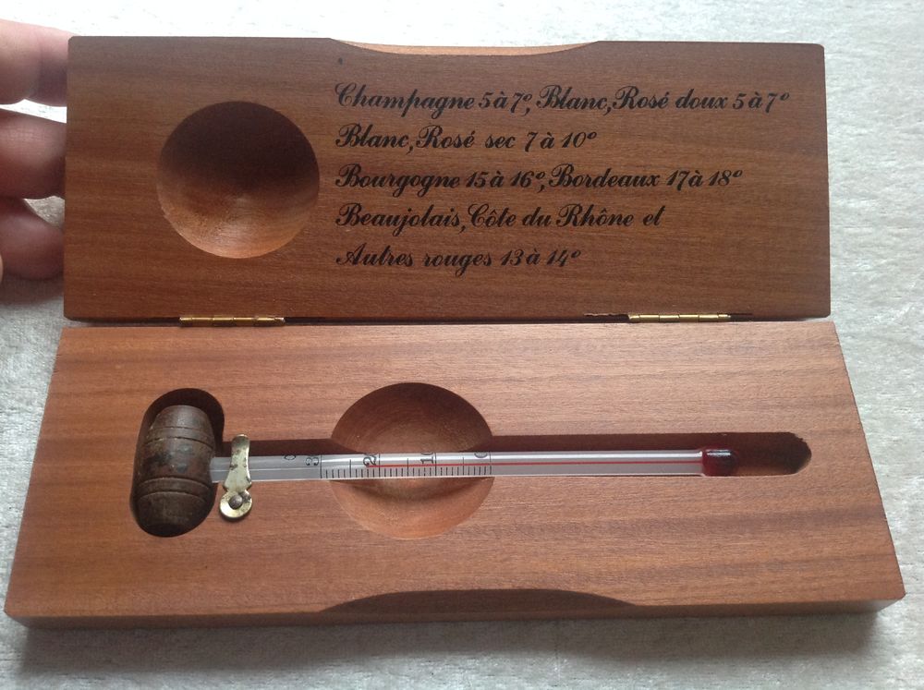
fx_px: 933
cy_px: 345
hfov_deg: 52.7
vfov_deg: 40.6
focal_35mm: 35
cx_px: 462
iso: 200
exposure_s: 1/15
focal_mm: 4.28
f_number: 2.4
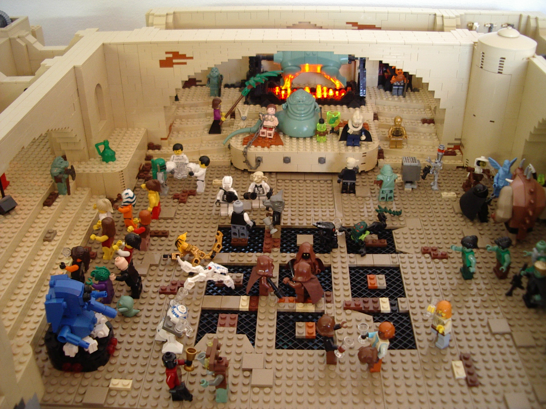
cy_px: 204
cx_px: 273
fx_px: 599
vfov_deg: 37.7
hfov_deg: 49.0
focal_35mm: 38
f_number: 2.6
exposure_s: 1/13
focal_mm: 5.8
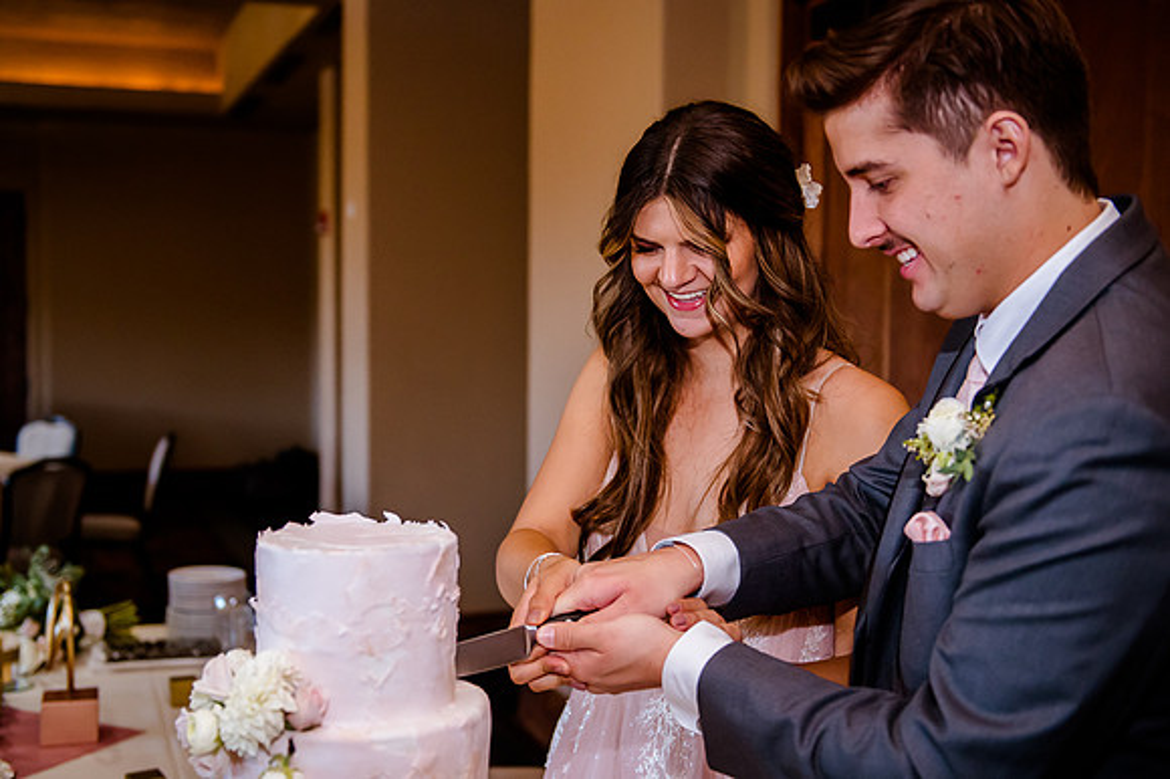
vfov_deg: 30.0
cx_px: 535
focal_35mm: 45
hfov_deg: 43.8
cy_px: 369
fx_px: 1454
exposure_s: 1/500
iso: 3200
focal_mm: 40
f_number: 2.8
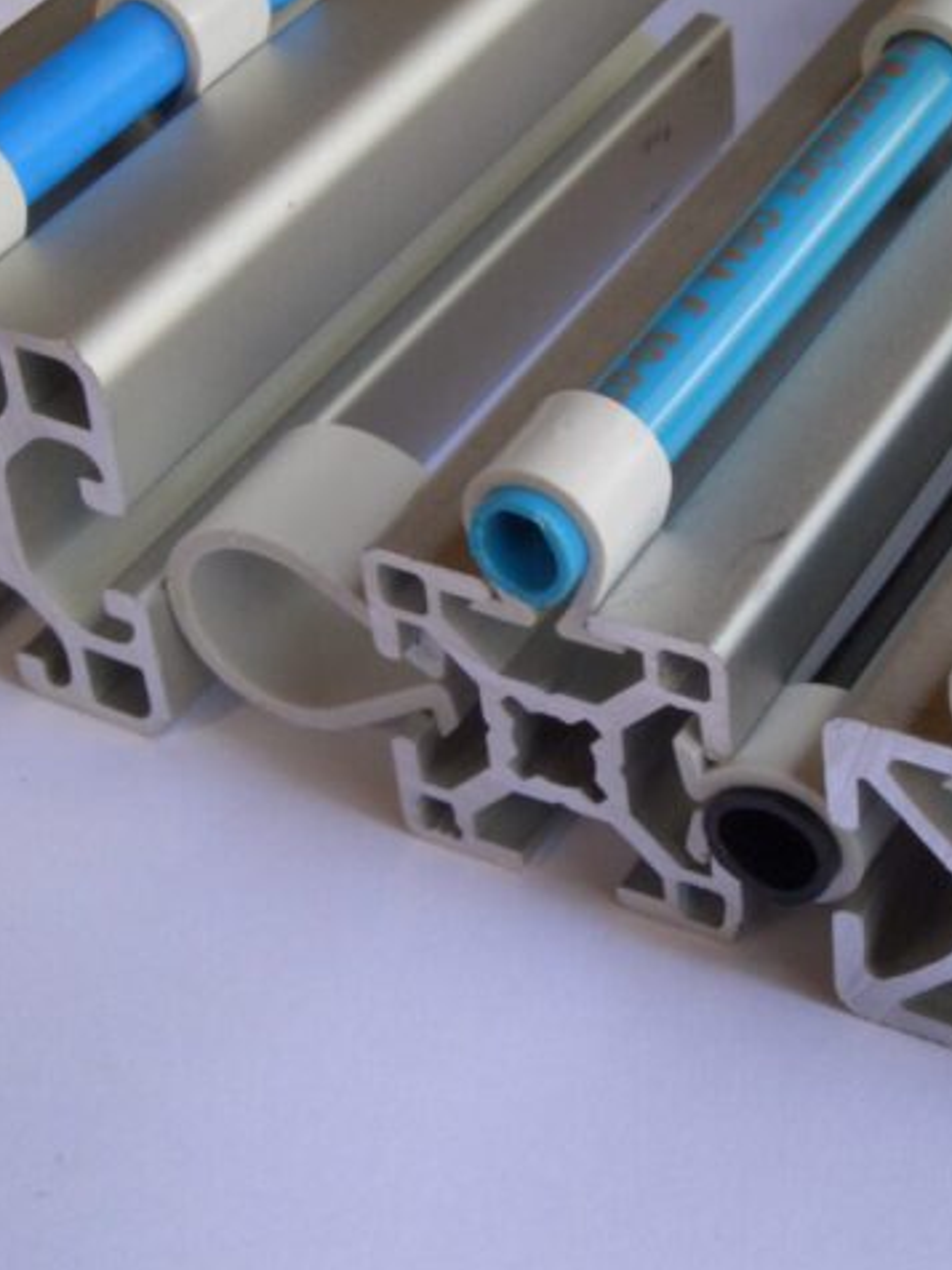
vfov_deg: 23.8
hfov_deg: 17.9
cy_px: 632
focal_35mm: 82
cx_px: 715
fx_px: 3007
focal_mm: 8.1
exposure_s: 1/30
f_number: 5
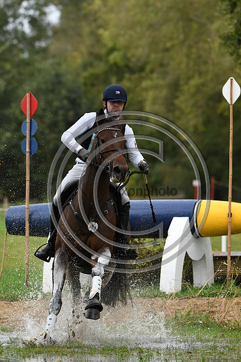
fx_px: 3914
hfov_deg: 3.5
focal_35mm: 390
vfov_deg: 5.3
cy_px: 181
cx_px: 120
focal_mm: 260
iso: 2000
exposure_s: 1/1000
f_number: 5.6
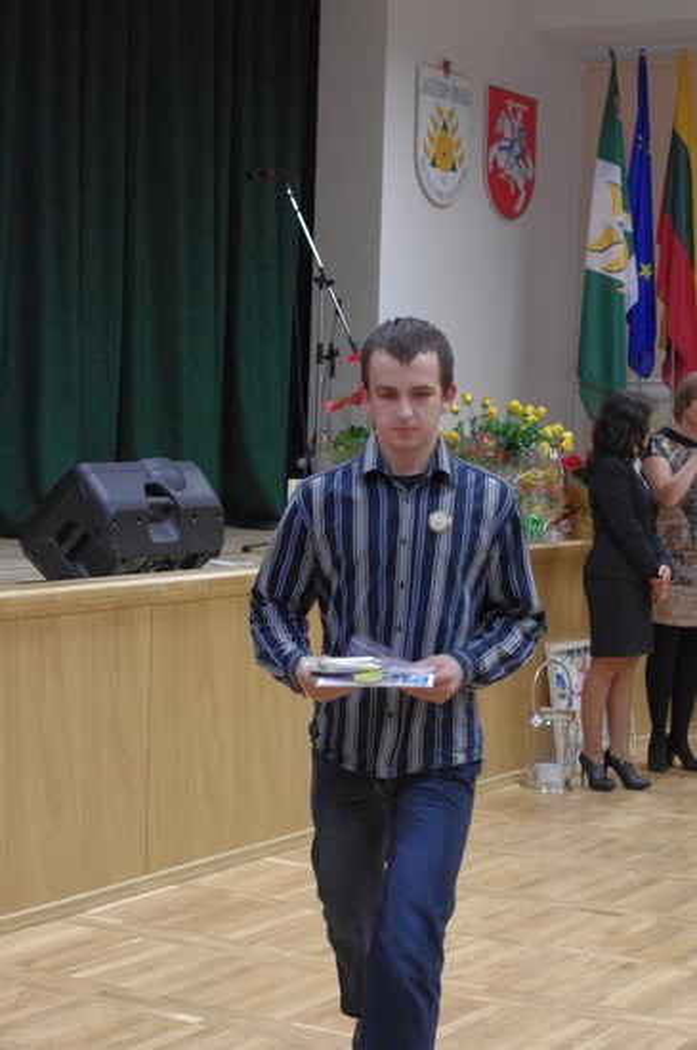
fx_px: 2185
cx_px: 348
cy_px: 525
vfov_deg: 27.0
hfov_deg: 18.1
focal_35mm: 75
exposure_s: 1/100
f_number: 4
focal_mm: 50
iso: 3200
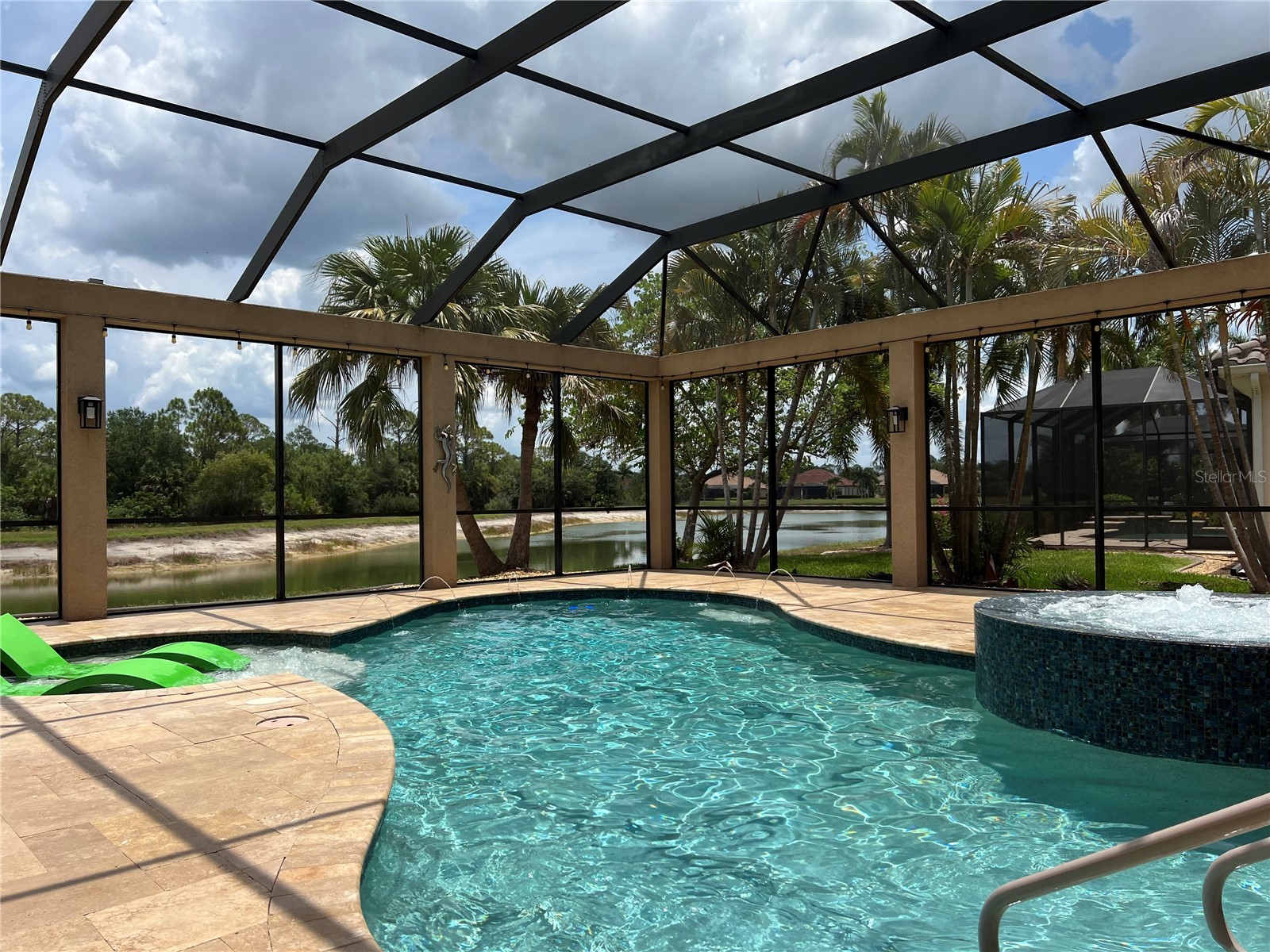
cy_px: 476
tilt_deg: -0.1
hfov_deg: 67.3
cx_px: 635
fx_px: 954
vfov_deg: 53.1
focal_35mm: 26
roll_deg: +0.5
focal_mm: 5.7
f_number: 1.5
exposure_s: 1/3257
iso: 50
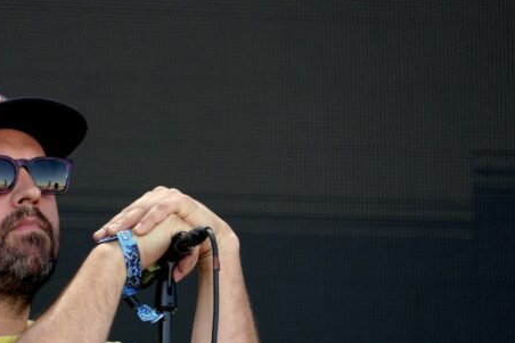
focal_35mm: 579
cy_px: 212
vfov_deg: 2.4
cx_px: 187
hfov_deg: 3.6
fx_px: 8277
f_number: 6.3
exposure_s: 1/400
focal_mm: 227
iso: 1000
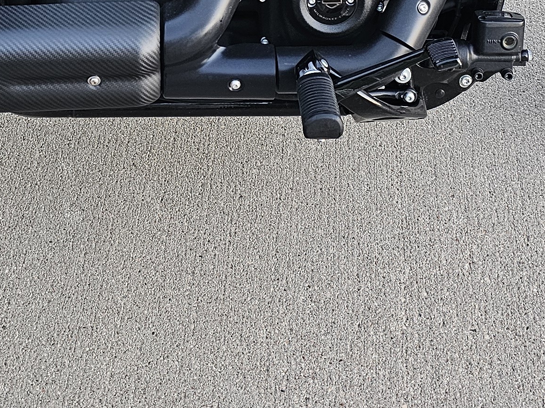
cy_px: -239
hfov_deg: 24.6
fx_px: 1243
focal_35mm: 79
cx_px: 196
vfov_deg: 16.6
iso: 320
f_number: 1.7
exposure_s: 1/120
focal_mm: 6.3
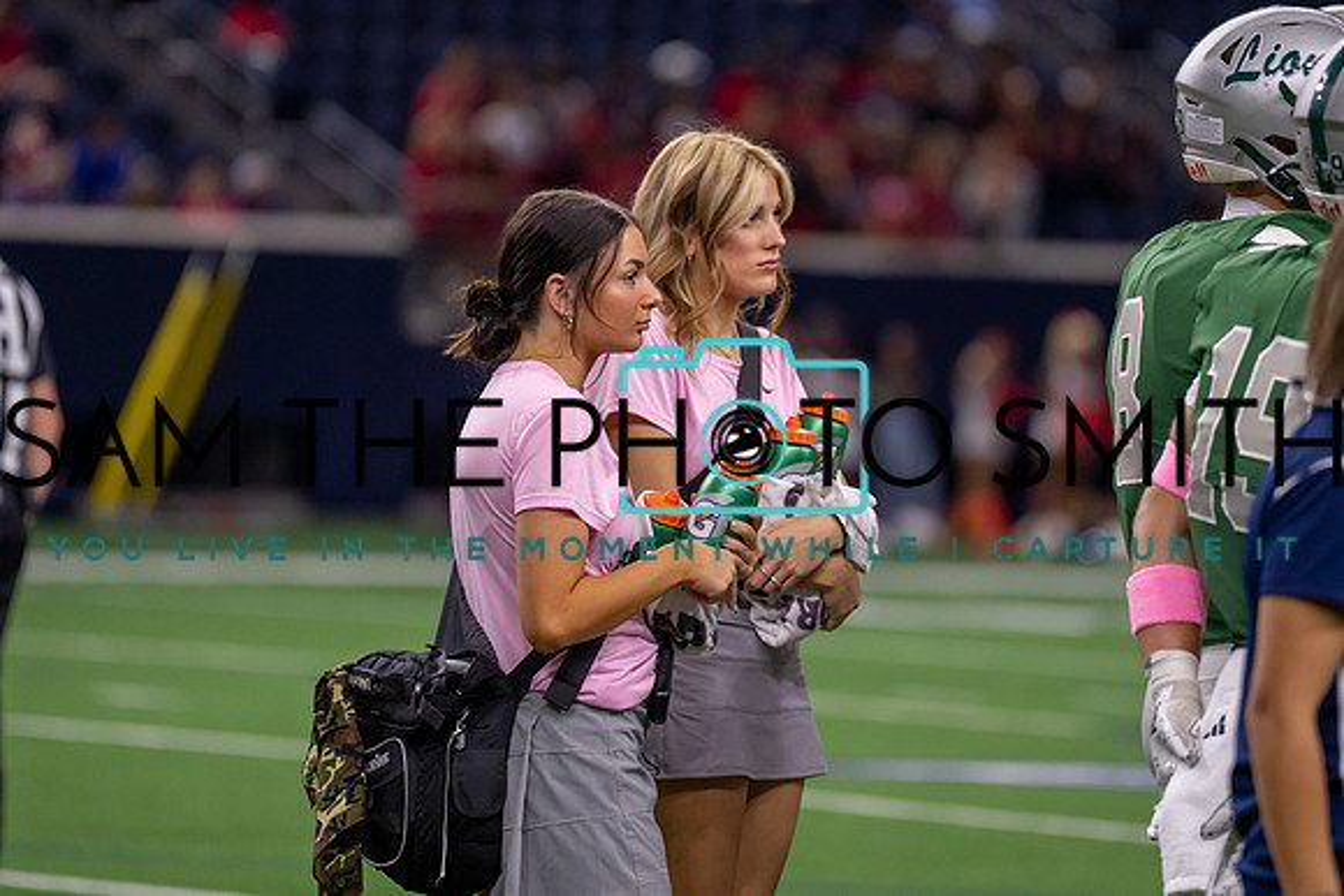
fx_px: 9976
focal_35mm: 267
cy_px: 313
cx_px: 727
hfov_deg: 7.7
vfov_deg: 5.1
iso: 2000
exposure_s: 1/1000
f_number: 2.8
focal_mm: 200
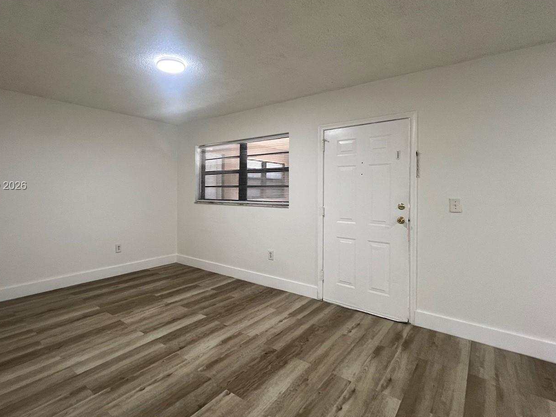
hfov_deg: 90.7
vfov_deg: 74.5
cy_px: 186
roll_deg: -0.7
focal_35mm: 17
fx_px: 273
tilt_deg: +1.0
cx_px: 248
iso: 160
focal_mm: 1.57
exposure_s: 1/60
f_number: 1.8
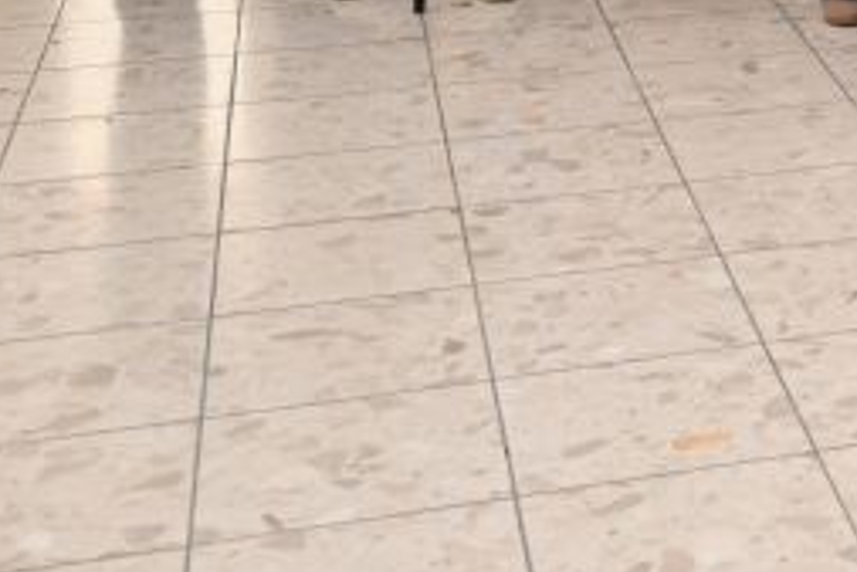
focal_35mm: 101
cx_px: 1155
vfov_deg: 12.8
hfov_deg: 18.6
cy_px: -294
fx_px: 2406
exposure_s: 1/100
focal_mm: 32
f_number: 5
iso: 1600
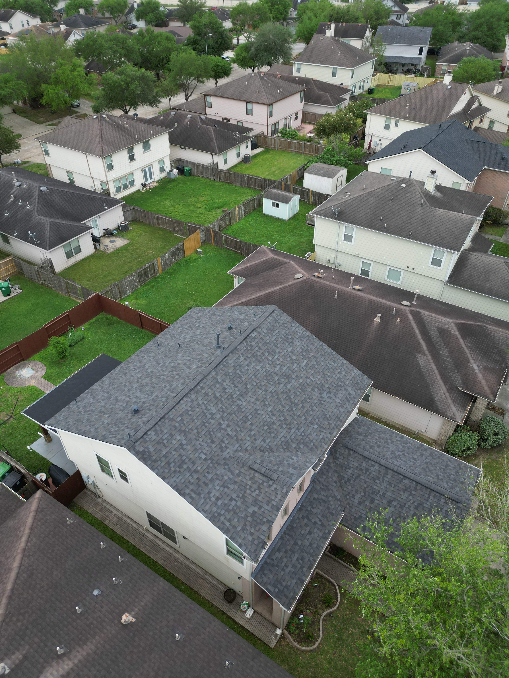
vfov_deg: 71.6
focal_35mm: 24
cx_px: 254
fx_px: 471
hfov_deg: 56.8
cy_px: 339
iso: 120
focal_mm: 6.72
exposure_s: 1/200
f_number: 1.7
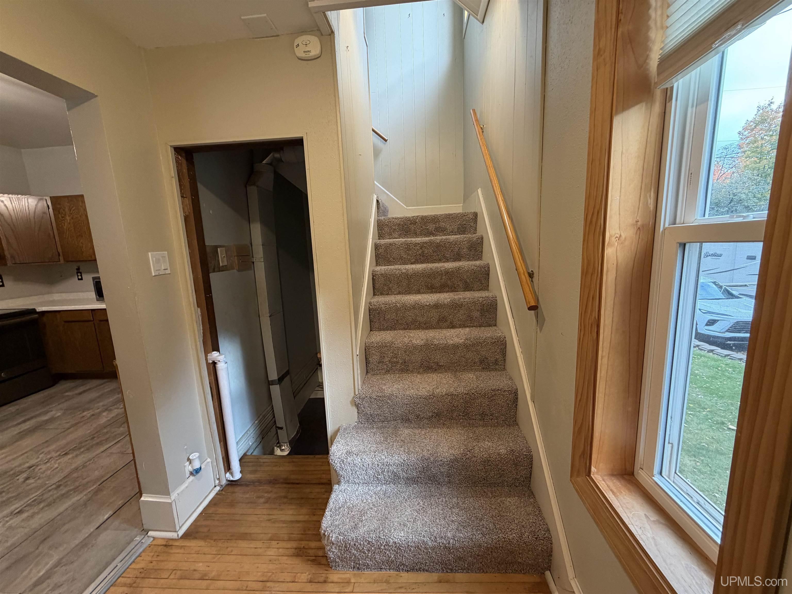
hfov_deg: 102.1
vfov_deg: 85.7
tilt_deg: -9.6
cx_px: 396
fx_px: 320
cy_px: 297
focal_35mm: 14
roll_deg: +2.5
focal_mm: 2.22
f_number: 2.2
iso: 200
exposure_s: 1/60
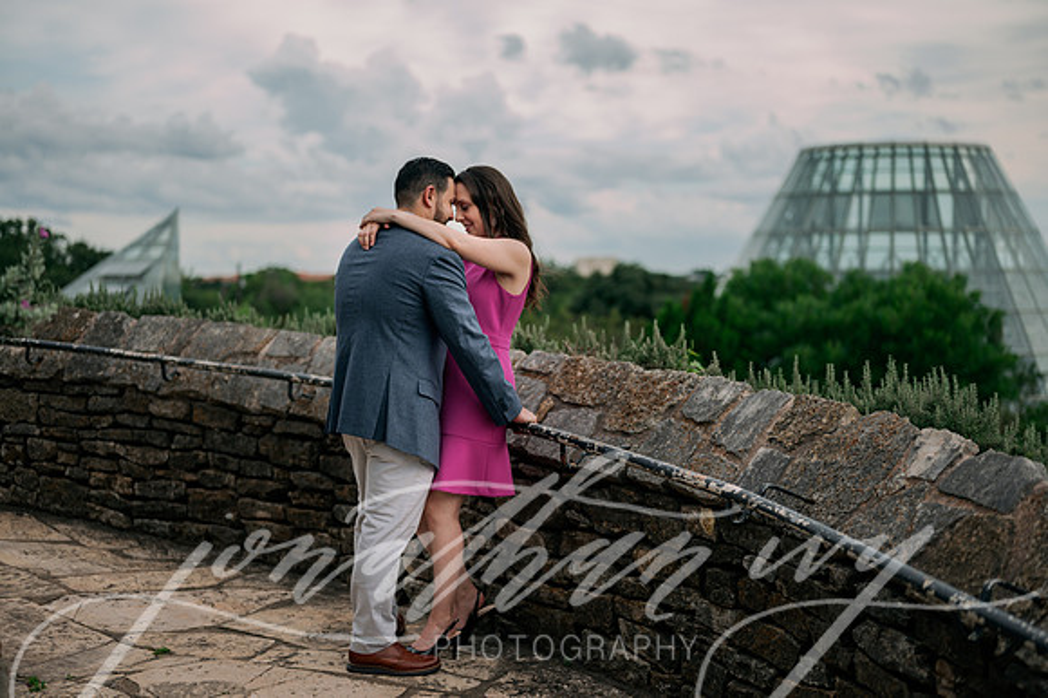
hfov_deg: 39.6
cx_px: 524
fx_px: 1455
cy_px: 349
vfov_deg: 27.0
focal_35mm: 50
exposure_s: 1/800
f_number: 2
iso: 80
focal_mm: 50
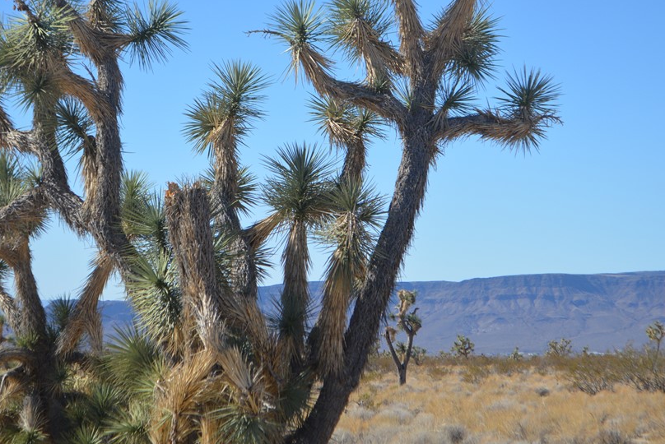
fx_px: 2046
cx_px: 348
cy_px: 203
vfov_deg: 12.4
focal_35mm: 111
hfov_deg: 18.5
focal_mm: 55
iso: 400
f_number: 6.3
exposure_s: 1/1600
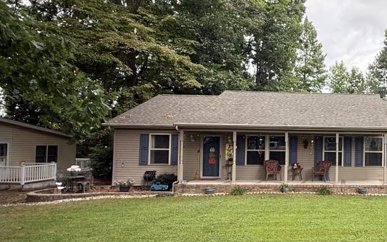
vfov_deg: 37.2
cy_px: 133
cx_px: 374
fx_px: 359
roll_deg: -0.2
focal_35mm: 34
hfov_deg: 48.3
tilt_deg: +1.7
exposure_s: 1/374
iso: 64
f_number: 2.2
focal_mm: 2.22
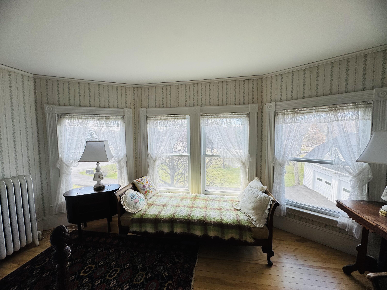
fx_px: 157
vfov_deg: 85.7
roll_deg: -1.0
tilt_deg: -4.2
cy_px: 145
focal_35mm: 14
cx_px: 194
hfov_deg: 102.1
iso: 40
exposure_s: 1/222
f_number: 2.2
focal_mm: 2.22
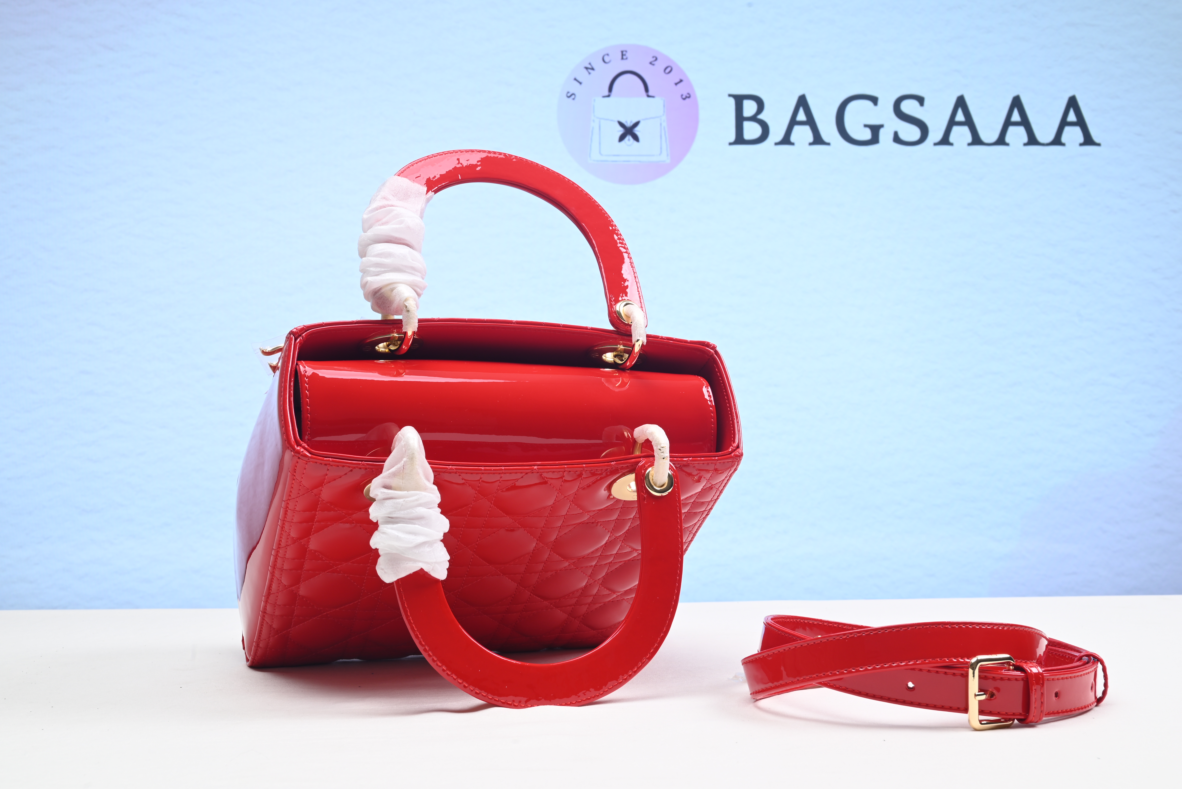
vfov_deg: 32.7
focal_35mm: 41
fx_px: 1347
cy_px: 394
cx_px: 591
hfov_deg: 47.4
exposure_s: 1/2
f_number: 16
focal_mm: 41
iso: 100
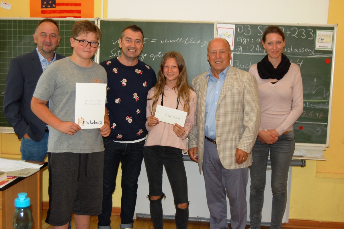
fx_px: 444
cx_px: 172
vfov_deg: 28.9
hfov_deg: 42.4
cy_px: 114
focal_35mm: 46
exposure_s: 1/60
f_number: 4.5
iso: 400
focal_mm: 31
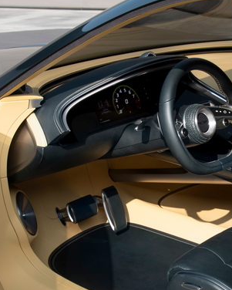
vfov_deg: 25.3
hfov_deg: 20.2
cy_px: 192
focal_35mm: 75
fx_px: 643
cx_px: 185
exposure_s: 1/250
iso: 250
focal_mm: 30
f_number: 8
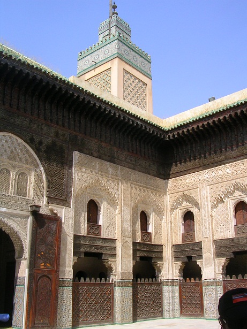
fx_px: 362
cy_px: 164
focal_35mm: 38
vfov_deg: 49.0
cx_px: 124
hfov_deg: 37.7
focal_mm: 5.8
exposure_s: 1/244
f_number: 5.6
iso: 50
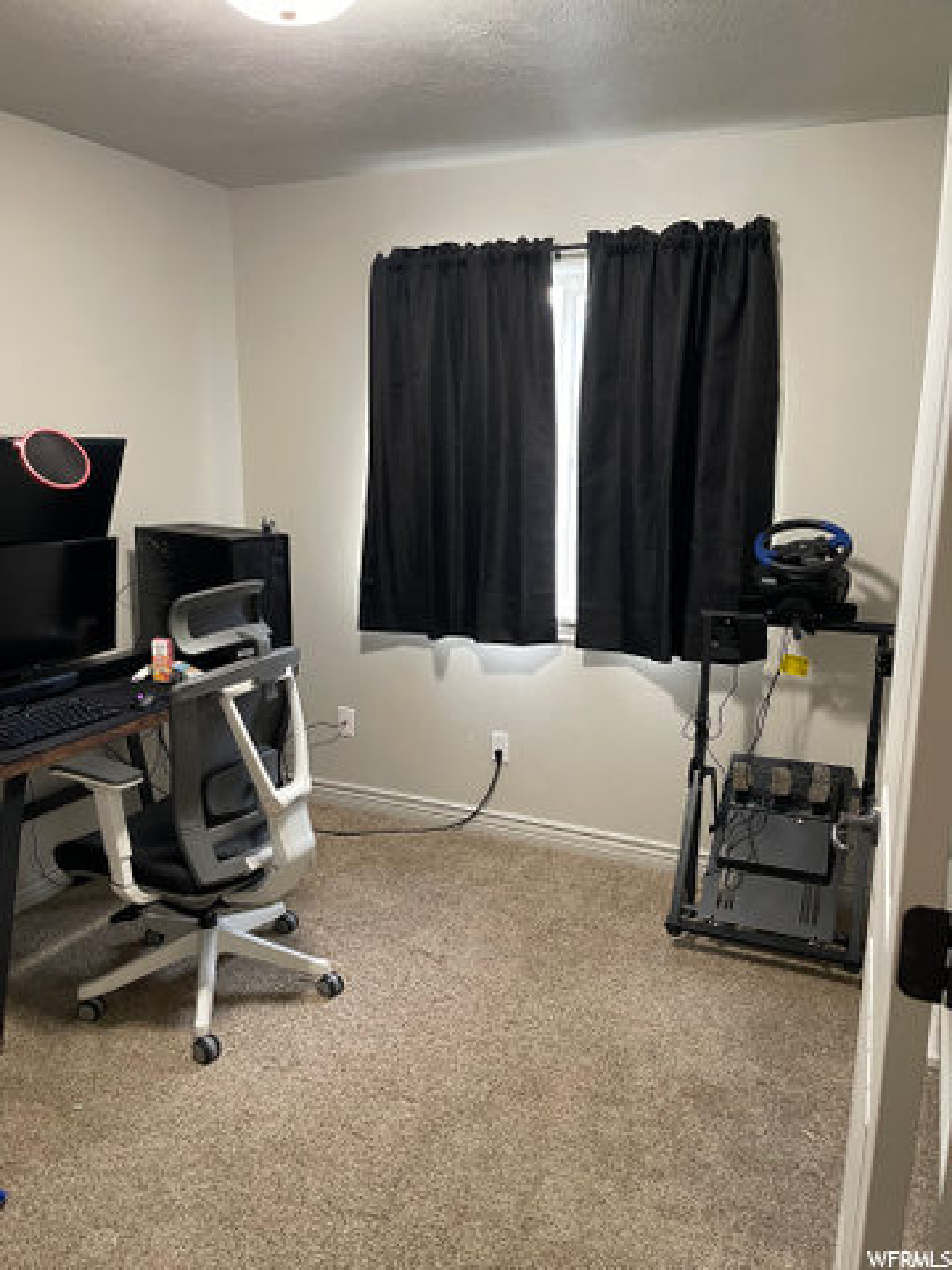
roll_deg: -0.5
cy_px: 635
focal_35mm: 26
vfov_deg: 67.3
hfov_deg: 53.1
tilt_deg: -12.0
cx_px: 476
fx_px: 953
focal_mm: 5.1
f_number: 1.6
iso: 320
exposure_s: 1/60
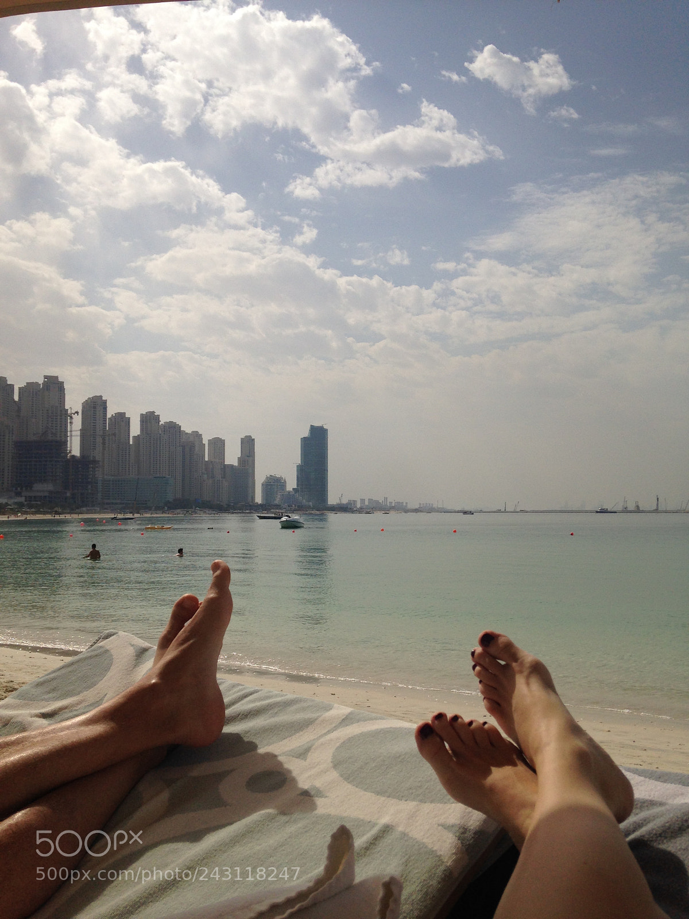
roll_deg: +0.1
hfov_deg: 42.9
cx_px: 344
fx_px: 876
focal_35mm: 33
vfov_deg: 55.4
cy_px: 460
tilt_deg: +6.2
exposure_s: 1/6803
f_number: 2.4
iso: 50
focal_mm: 4.12
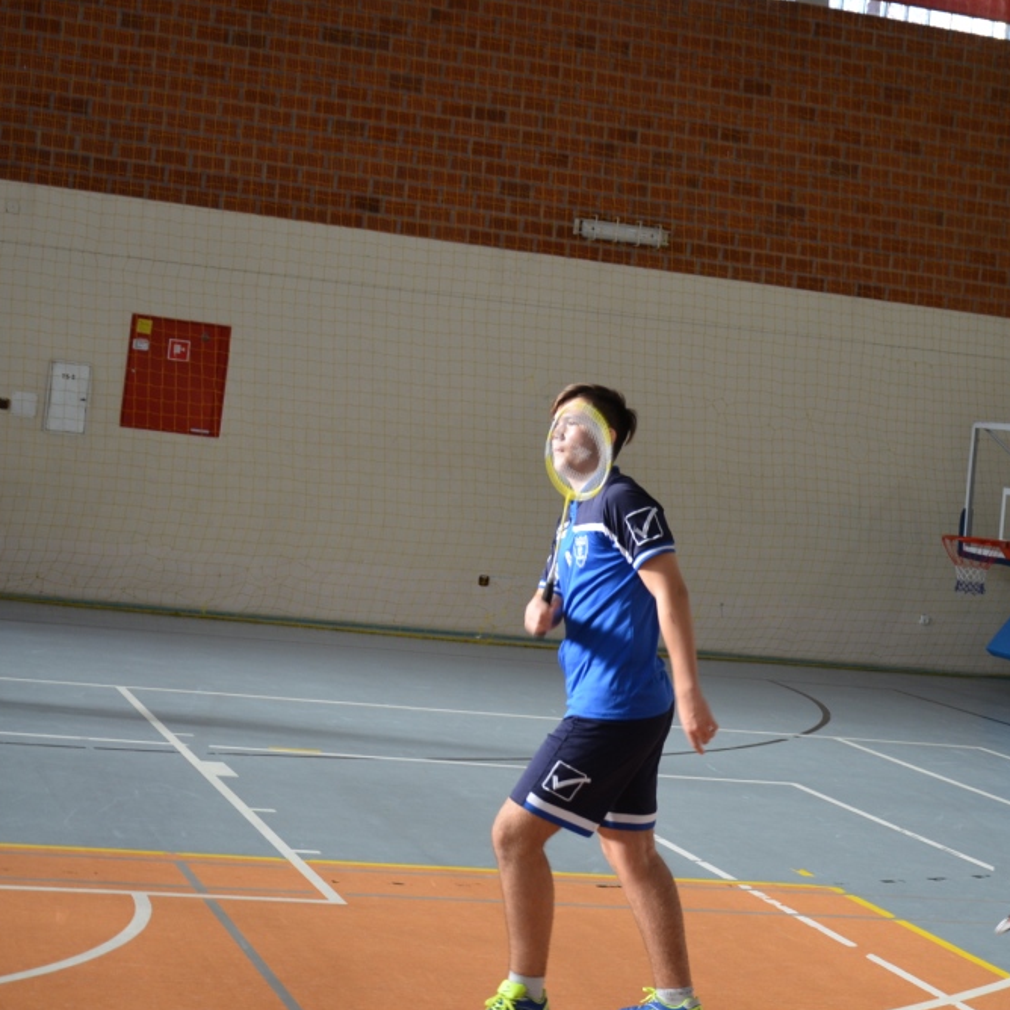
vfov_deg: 22.2
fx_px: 2575
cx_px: 703
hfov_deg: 22.1
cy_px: 508
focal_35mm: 78
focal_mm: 40
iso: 400
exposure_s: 1/100
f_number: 5
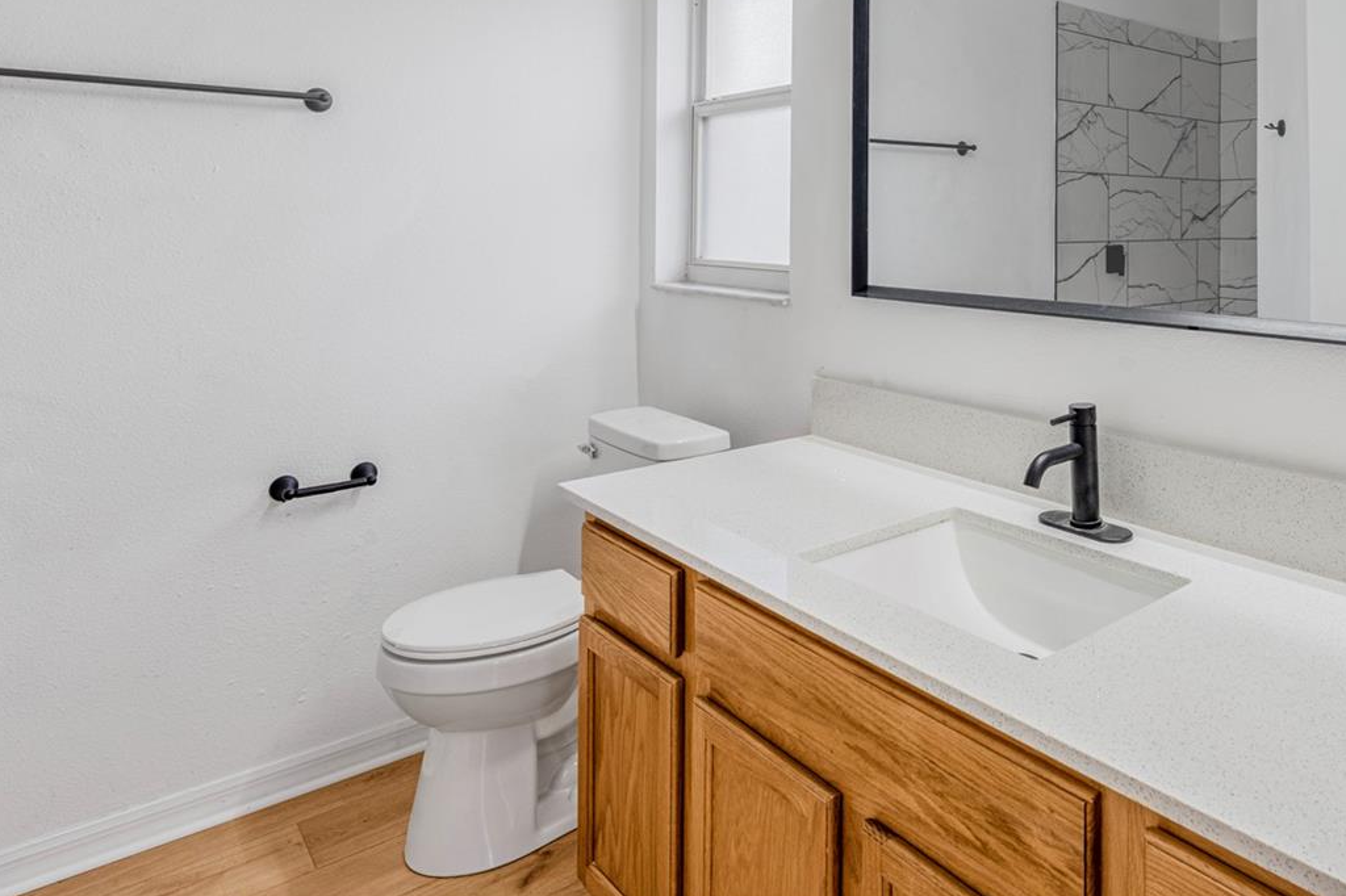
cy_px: 200
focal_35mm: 26
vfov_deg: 47.6
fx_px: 964
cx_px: 940
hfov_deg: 67.1
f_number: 11
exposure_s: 1/2
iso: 100
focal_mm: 16.5
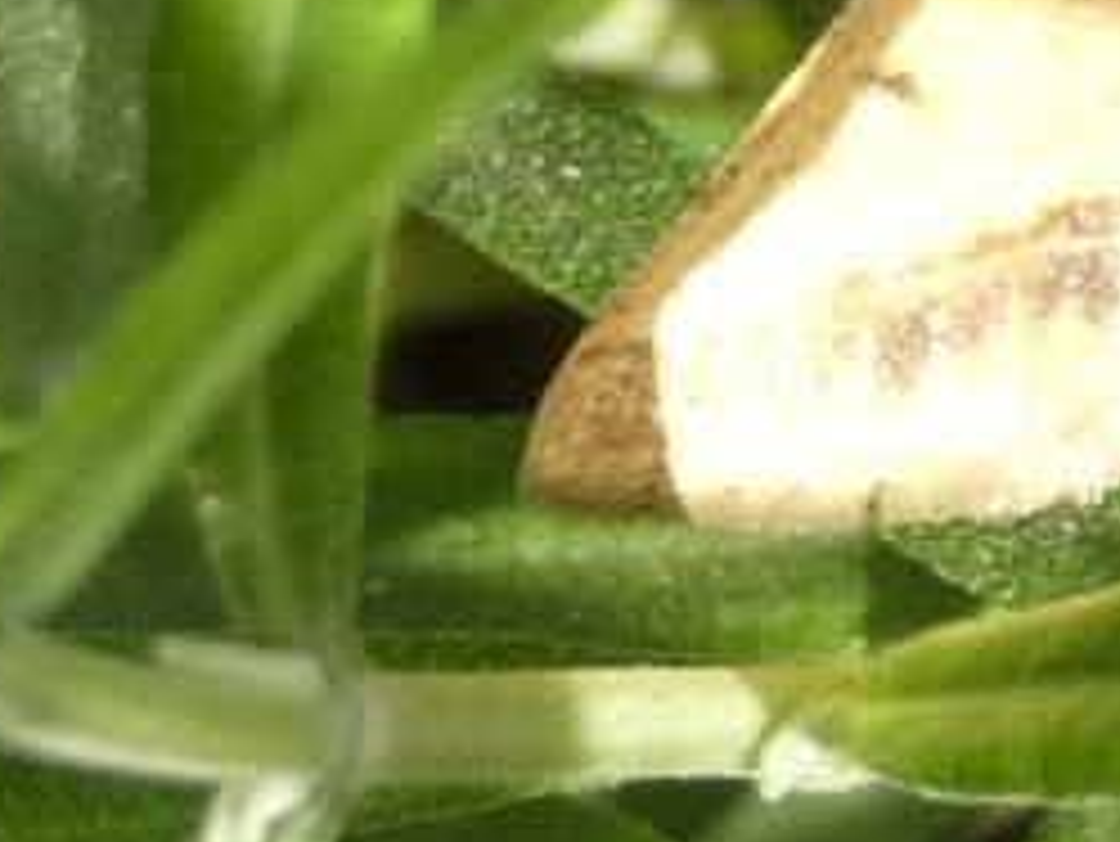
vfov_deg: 4.3
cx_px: 1372
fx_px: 11233
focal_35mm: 347
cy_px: -144
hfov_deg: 5.7
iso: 125
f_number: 5.3
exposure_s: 1/80
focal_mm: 24.2
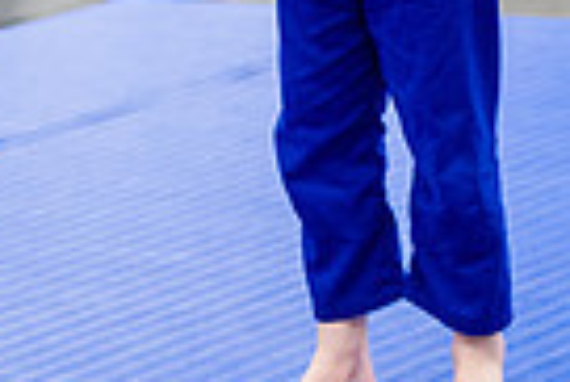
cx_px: 784
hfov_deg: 6.8
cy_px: -359
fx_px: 4723
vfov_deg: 4.6
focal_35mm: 298
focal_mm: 70
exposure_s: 1/500
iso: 5000
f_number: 2.8
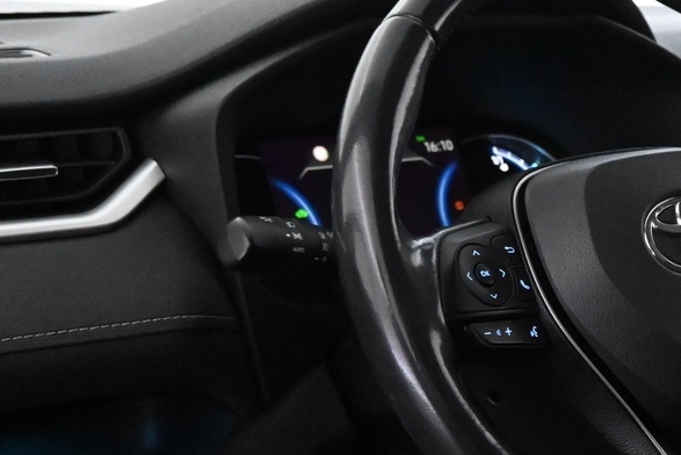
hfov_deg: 23.2
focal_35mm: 81
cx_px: 795
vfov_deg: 16.9
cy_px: 283
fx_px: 1527
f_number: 3.8
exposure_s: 1/50
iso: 6400
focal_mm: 19.5
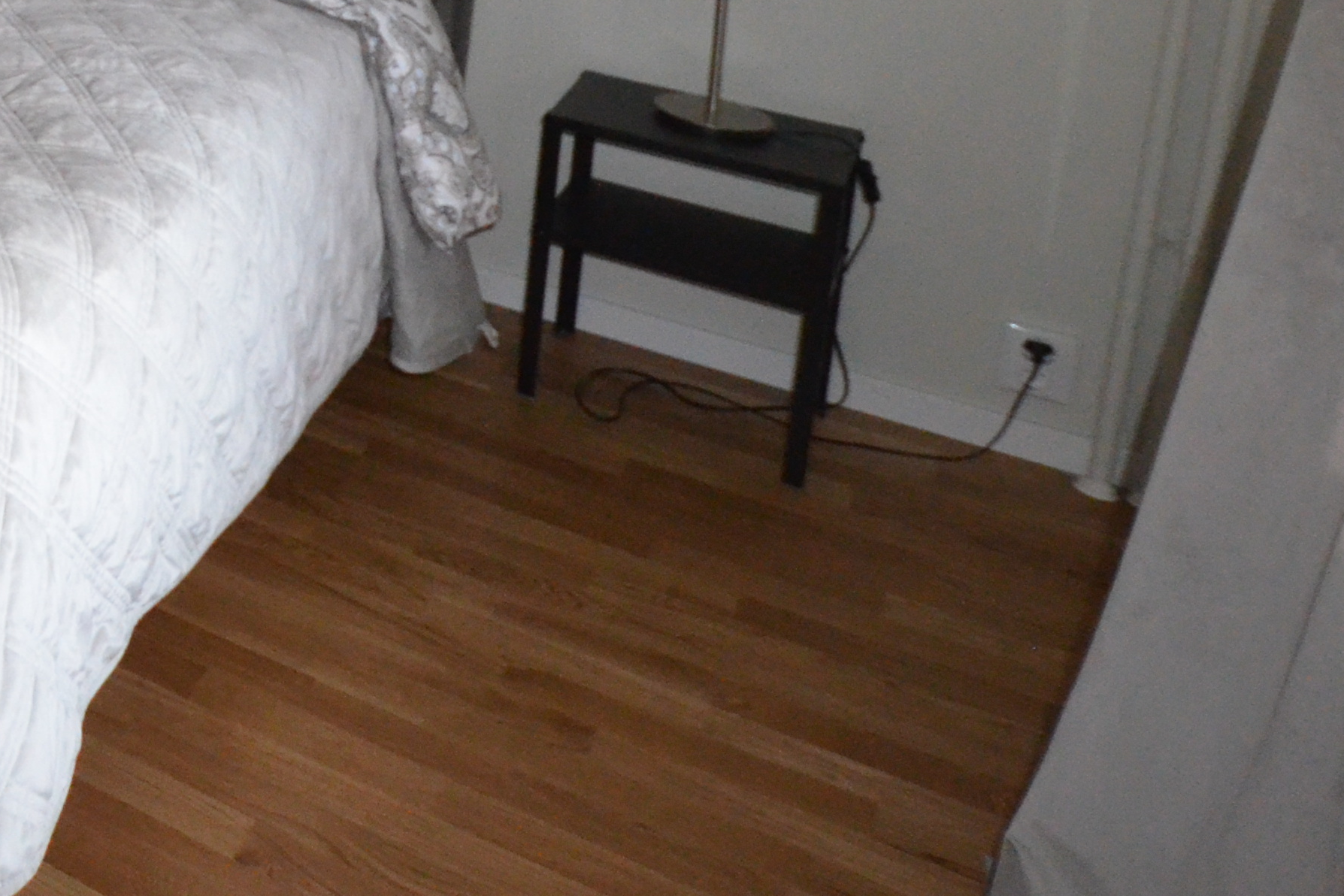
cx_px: -467
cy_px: -307
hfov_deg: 31.5
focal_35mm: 45
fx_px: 1694
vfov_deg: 25.1
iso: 3200
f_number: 3.5
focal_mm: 11
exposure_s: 1/60
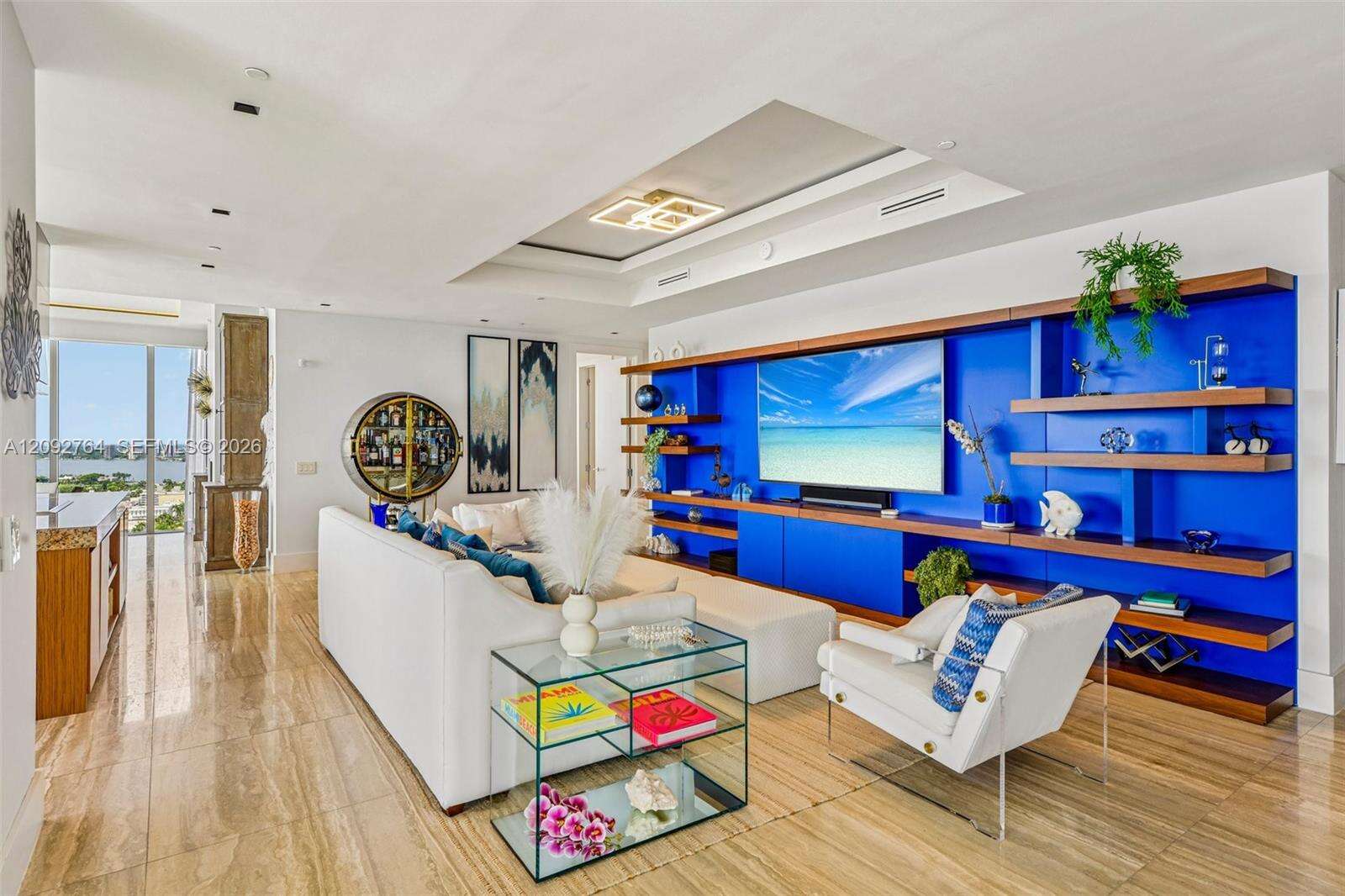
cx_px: 672
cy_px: 448
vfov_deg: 64.5
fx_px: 710
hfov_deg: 86.9
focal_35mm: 19
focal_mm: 19
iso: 200
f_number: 9
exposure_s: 1/20
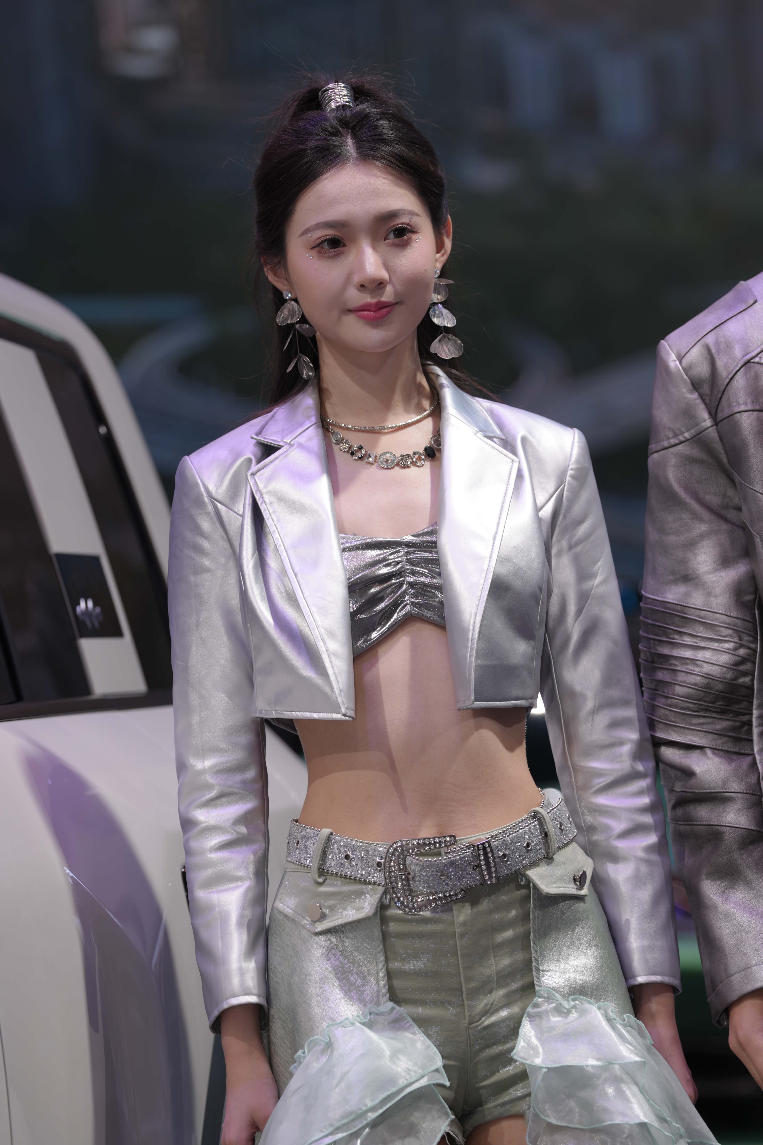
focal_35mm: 168
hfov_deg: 8.2
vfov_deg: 12.2
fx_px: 5341
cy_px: 572
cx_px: 382
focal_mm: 168
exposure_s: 1/160
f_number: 4.5
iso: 100
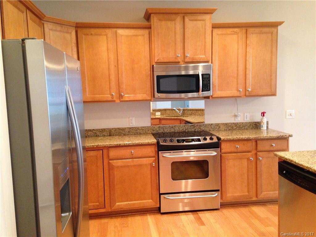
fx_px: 301
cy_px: 118
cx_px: 158
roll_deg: +2.7
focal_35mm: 33
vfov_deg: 42.9
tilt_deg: -6.8
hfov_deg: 55.4
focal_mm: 4.12
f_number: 2.4
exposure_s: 1/20
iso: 250
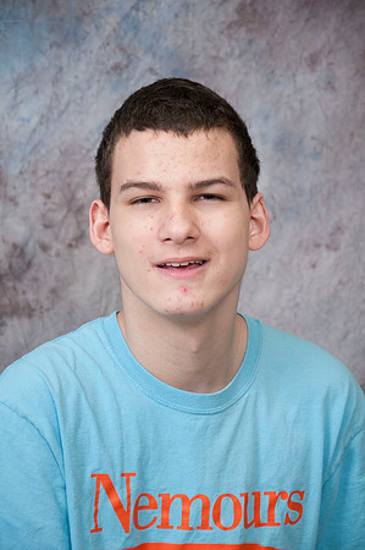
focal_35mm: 128
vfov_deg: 16.1
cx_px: 182
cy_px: 275
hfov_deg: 10.7
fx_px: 1943
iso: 200
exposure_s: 1/125
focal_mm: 85
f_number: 5.6
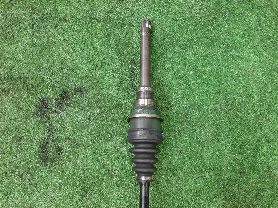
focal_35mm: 26
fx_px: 209
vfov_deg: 53.1
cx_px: 139
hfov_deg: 67.3
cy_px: 104
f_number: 1.7
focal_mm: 3.93
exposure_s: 1/50
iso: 136
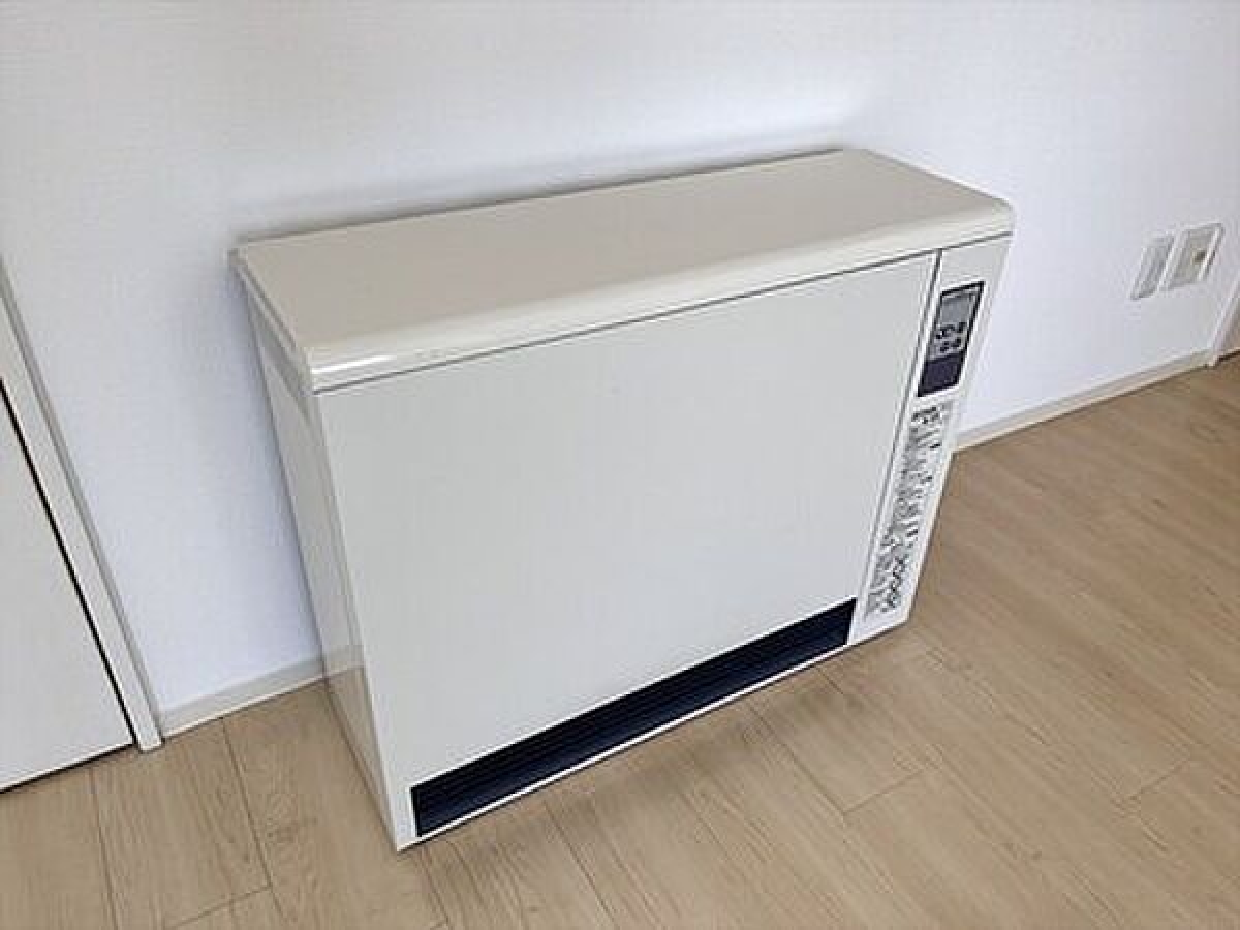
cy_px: 465
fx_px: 931
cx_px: 620
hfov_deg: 67.3
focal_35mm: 26
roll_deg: -3.0
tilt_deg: -34.3
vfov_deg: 53.1
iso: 40
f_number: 1.6
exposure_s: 1/238
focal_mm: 5.1
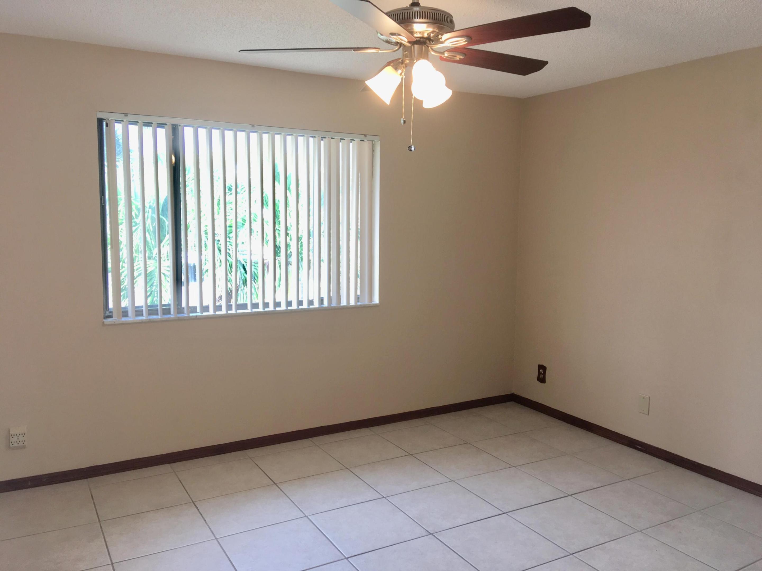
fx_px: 638
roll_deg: -0.2
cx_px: 381
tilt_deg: -3.4
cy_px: 286
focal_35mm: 29
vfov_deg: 48.2
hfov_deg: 61.7
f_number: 2.2
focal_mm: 4.15
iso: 25
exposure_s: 1/35
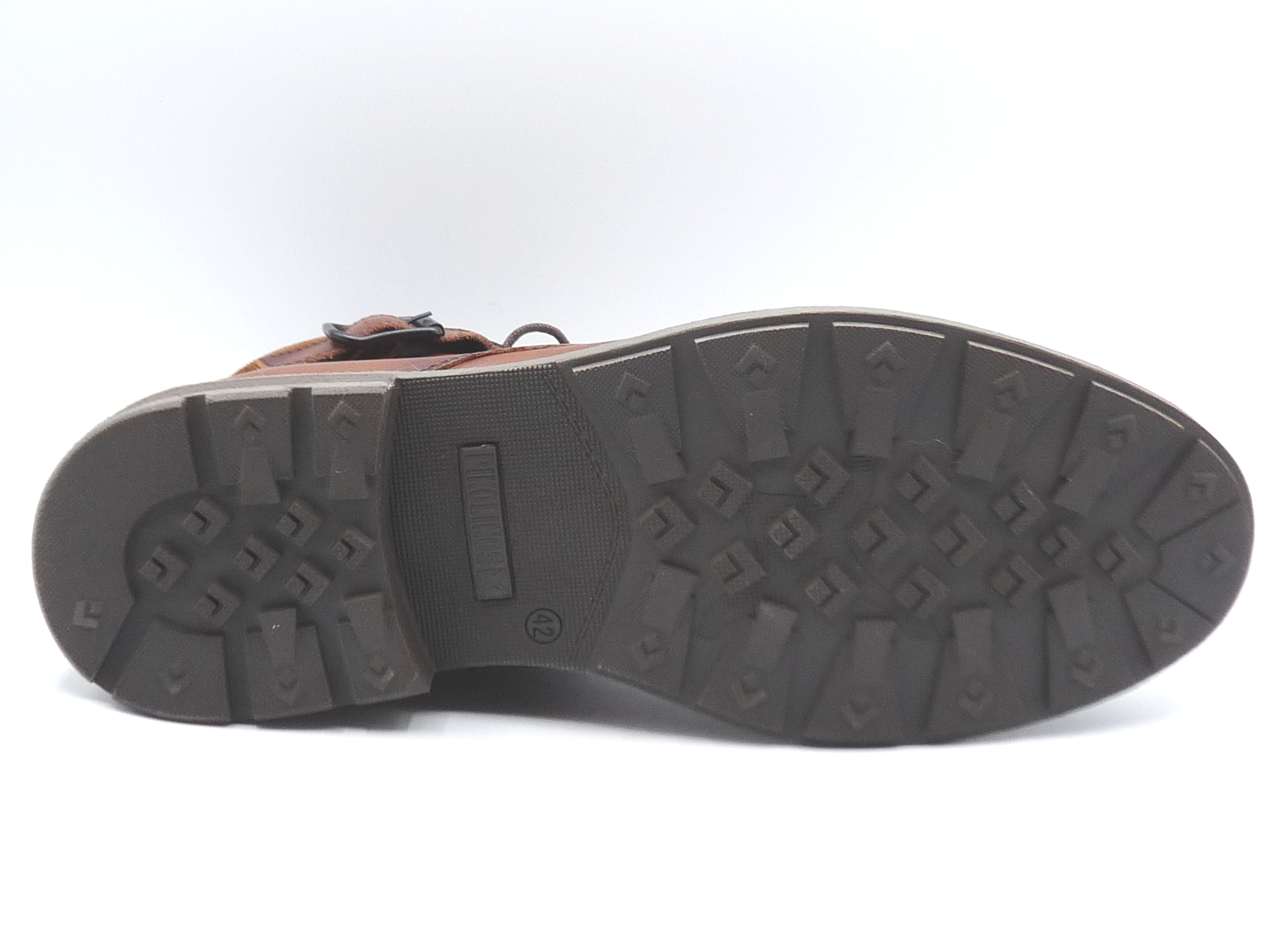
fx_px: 1796
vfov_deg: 29.7
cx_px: 634
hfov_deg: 38.9
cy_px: 476
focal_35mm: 49
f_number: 4
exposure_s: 1/125
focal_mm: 4.8
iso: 100
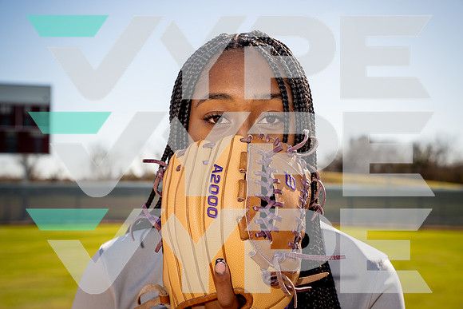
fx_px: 798
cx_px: 232
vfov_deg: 21.9
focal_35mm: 62
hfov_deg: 32.4
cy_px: 154
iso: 100
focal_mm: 62
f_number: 7.1
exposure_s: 1/250
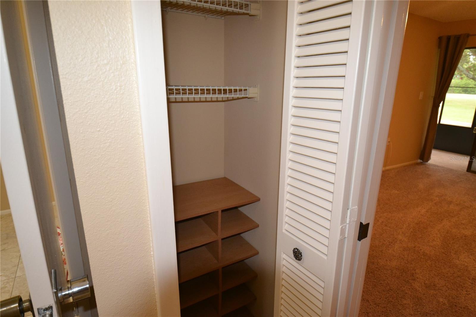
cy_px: 158
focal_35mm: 20
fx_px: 258
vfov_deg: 63.2
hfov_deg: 85.4
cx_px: 238
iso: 1250
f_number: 3.8
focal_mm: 13
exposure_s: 1/60
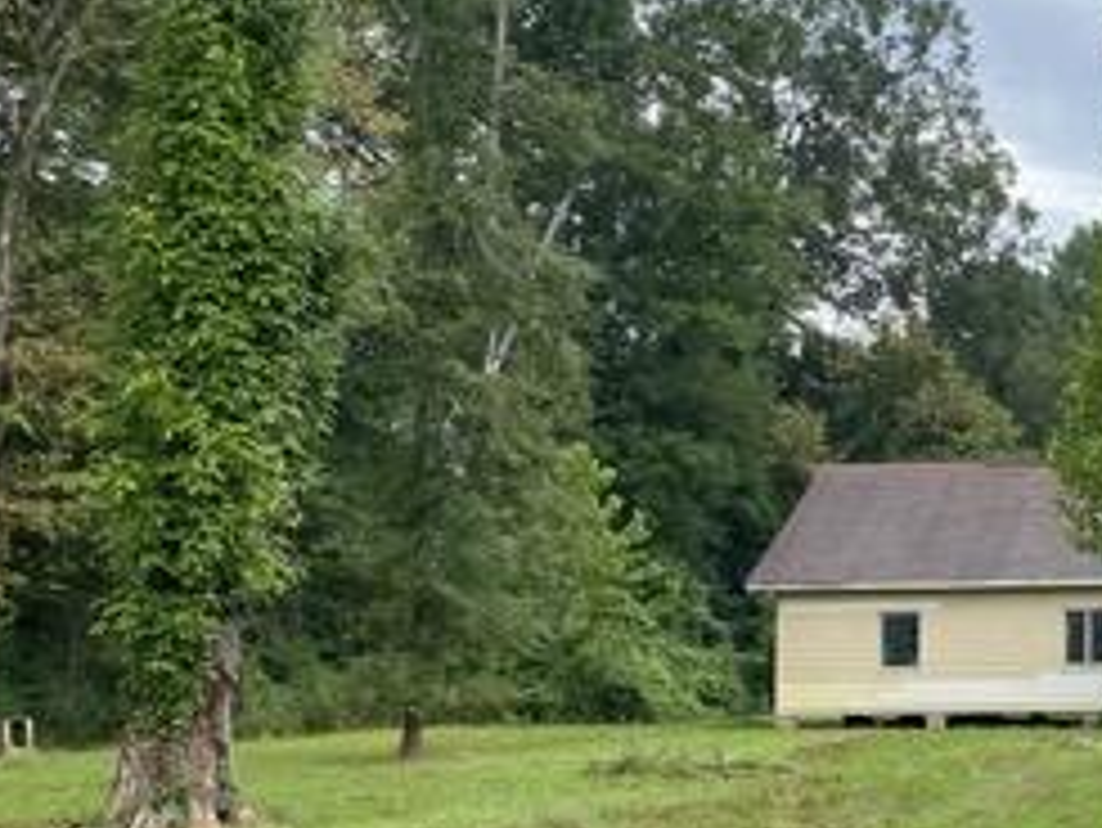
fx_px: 2166
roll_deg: -0.3
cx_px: 1309
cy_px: 495
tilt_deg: +4.2
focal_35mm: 68
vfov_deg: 21.6
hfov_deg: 25.7
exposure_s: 1/742
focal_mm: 4.25
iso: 32
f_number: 1.8
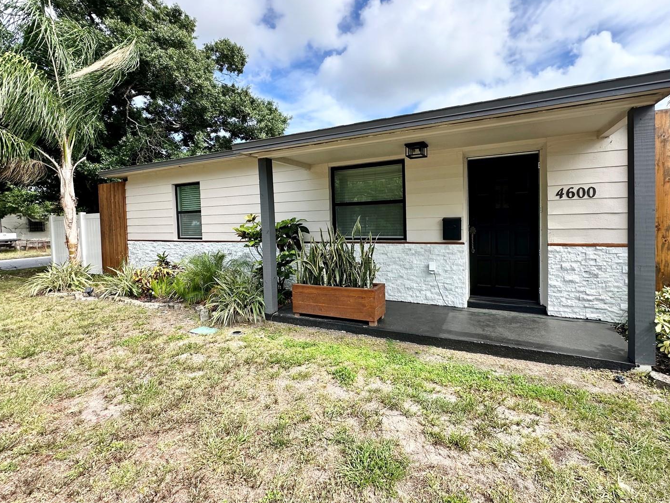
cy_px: 230
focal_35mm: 16
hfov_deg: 94.4
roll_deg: +1.3
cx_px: 355
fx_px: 310
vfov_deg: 77.9
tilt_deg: -1.9
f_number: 2.2
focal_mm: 2.22
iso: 40
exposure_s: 1/545
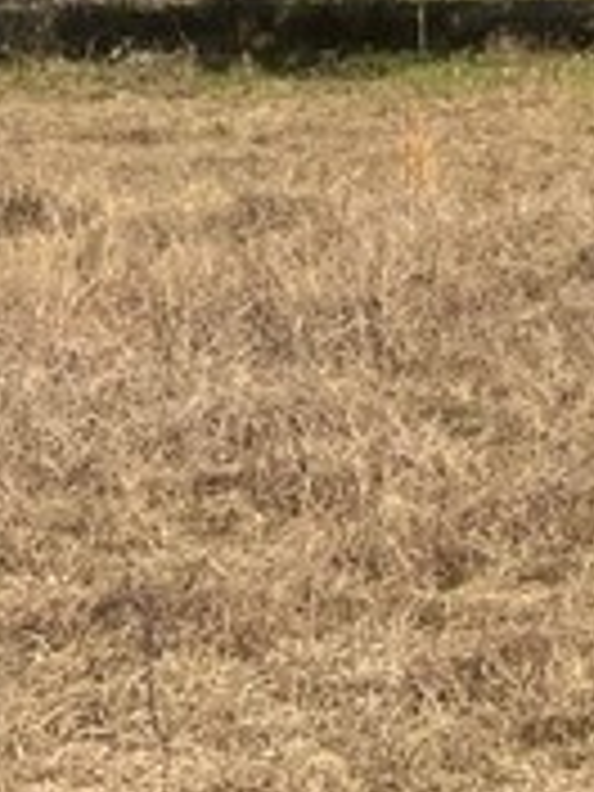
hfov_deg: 8.1
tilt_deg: -0.5
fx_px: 3455
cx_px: 1904
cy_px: -45
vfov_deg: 12.9
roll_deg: +0.1
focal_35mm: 151
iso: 50
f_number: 1.6
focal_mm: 5.1
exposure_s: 1/2825
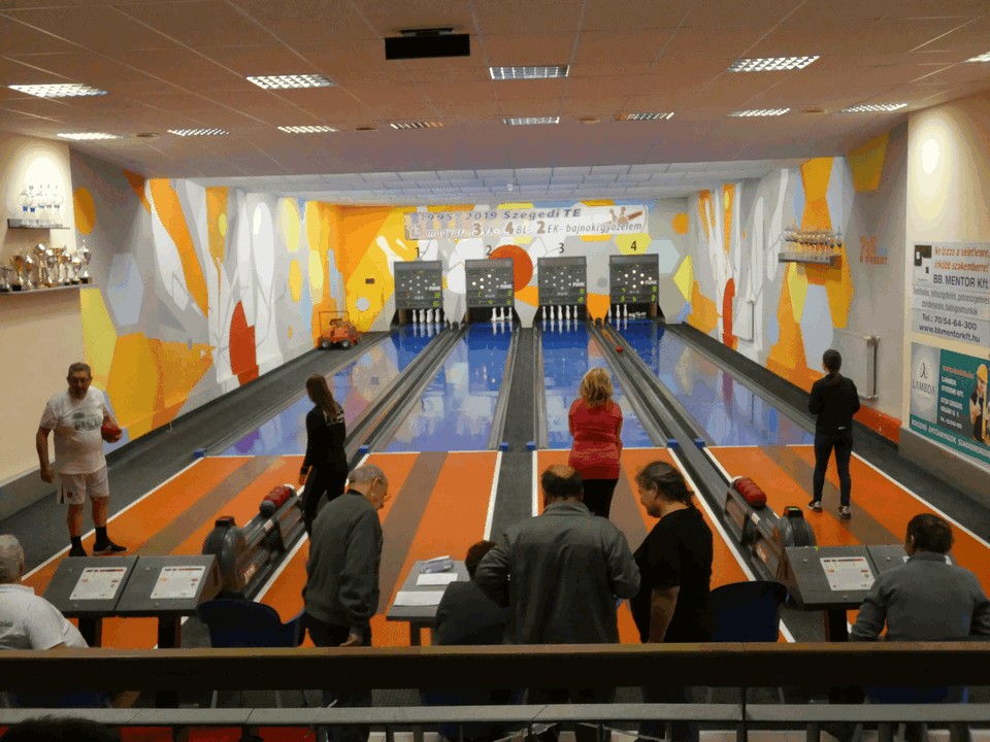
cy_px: 371
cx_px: 495
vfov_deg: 40.7
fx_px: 1001
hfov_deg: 52.6
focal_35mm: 35
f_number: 3.4
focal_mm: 6.2
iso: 640
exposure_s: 1/80
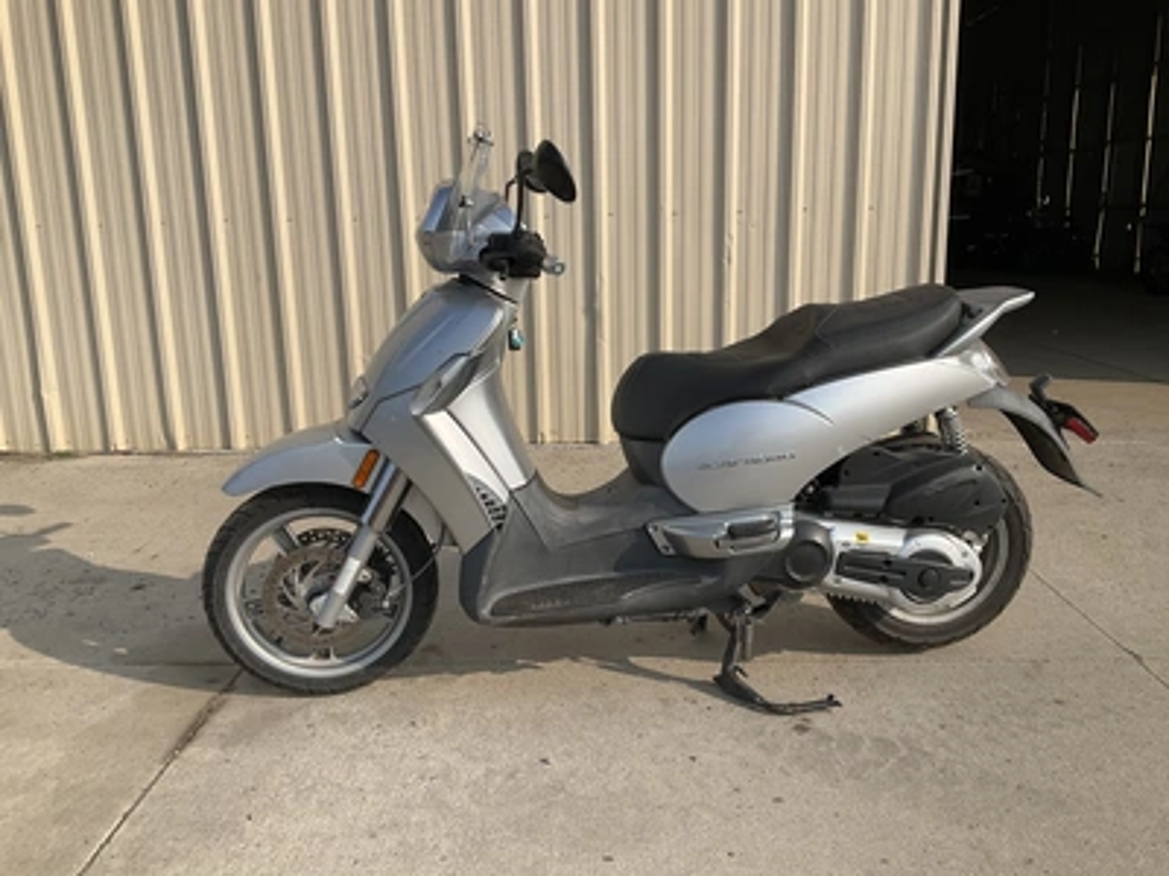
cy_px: 438
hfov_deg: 61.7
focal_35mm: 29
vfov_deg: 48.2
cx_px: 584
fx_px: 979
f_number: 1.8
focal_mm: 3
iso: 25
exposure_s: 1/1912
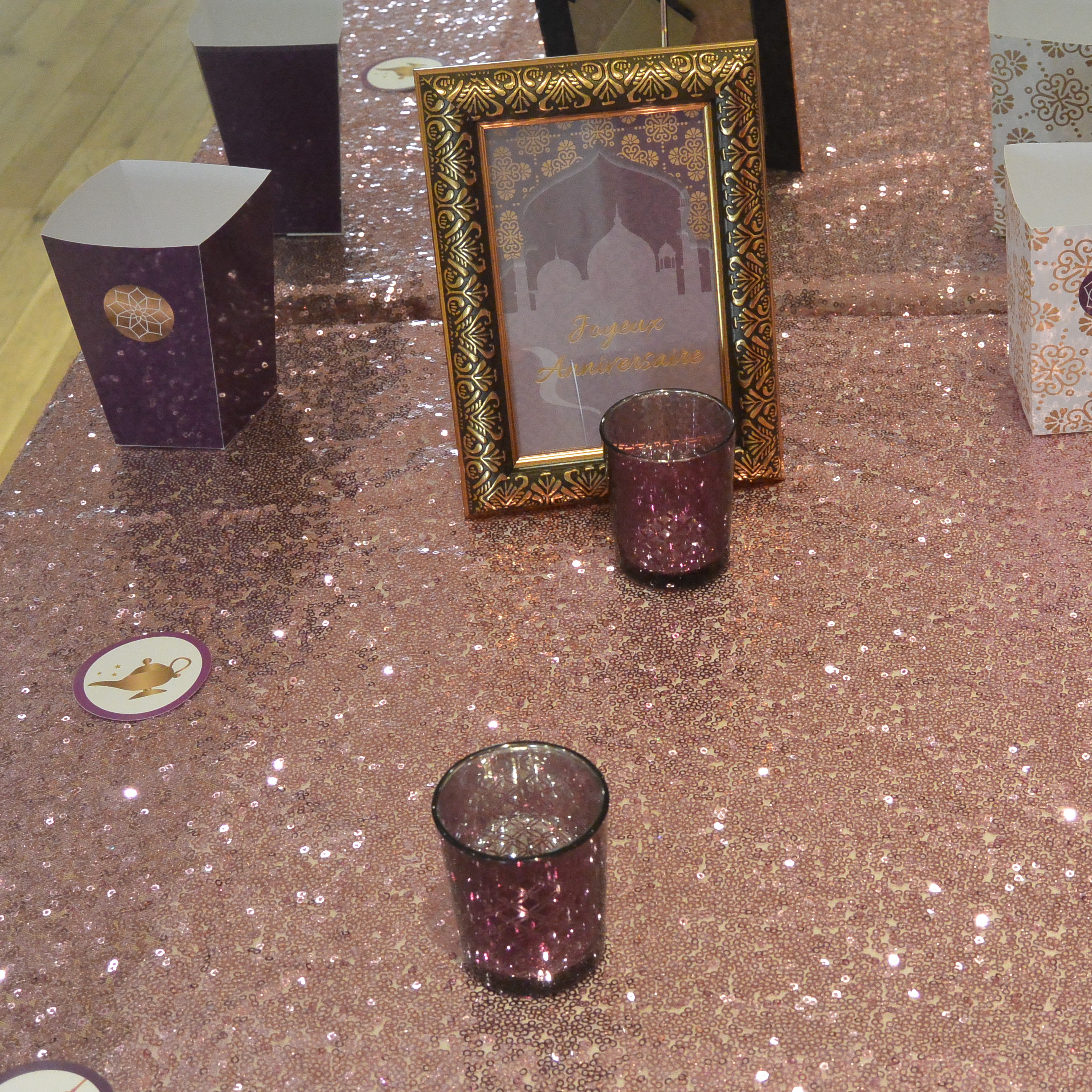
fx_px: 1999
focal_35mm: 56
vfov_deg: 30.6
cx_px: 760
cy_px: 546
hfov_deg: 30.2
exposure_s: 1/60
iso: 2000
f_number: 4.2
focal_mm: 16.6
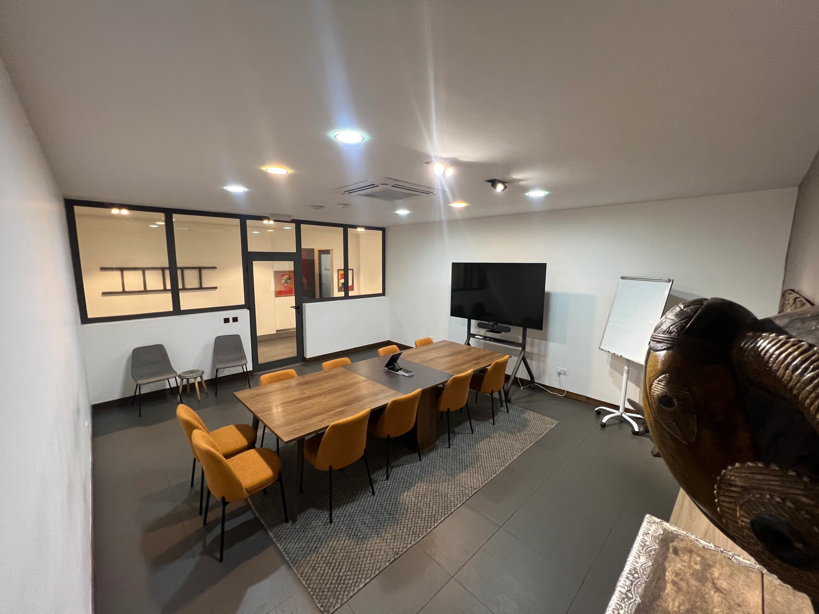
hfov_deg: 106.2
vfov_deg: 89.9
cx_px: 410
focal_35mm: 13
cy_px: 307
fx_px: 308
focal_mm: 1.57
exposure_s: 1/50
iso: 200
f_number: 1.8
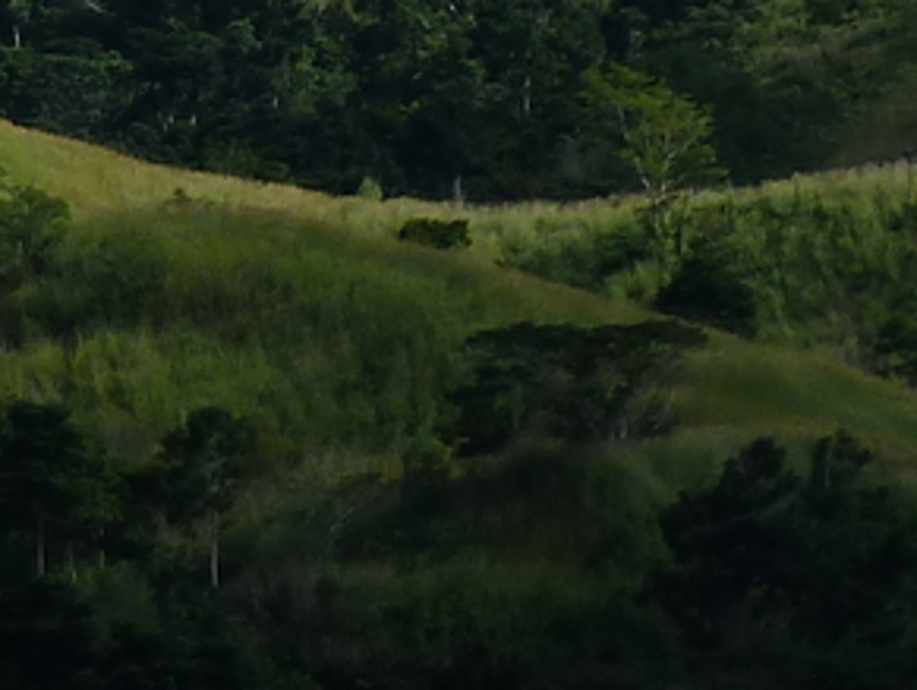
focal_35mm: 527
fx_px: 13978
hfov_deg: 3.7
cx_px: 2448
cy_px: -514
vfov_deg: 2.8
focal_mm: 15.8
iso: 80
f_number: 5.6
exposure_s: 1/500
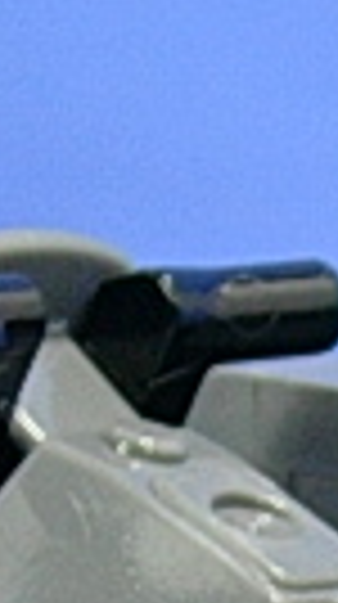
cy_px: 819
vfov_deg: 5.2
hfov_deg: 2.9
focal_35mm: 412
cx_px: 568
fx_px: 6589
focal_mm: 11.9
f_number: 3.9
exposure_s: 1/8.7
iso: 70
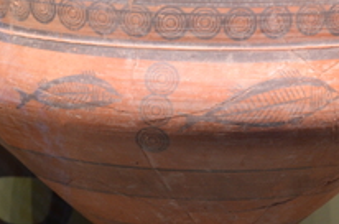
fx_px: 1568
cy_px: 166
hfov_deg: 12.3
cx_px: 191
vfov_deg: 8.2
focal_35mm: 167
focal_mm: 52
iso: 1000
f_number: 5
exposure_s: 1/15
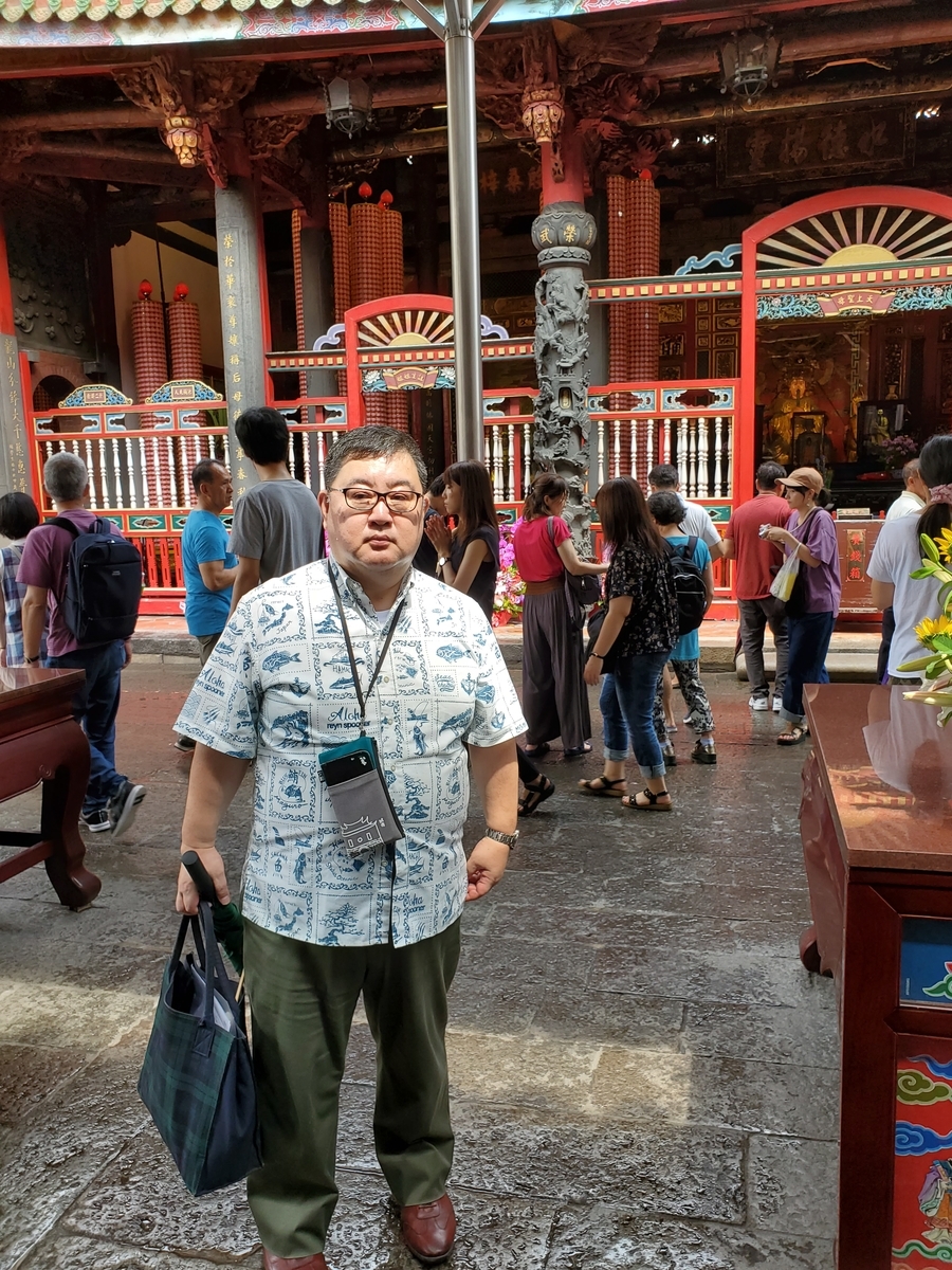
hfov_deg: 53.1
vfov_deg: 67.3
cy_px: 635
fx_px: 953
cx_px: 476
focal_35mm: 26
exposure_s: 1/144
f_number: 2.4
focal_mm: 4.3
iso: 50
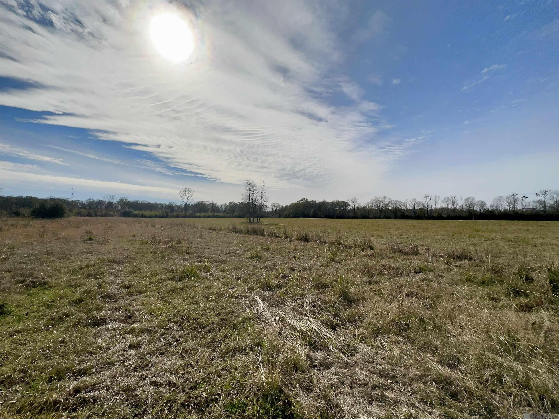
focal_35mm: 14
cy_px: 210
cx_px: 280
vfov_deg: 85.7
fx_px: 226
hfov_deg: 102.0
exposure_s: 1/6494
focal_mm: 2.22
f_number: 2.2
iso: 40
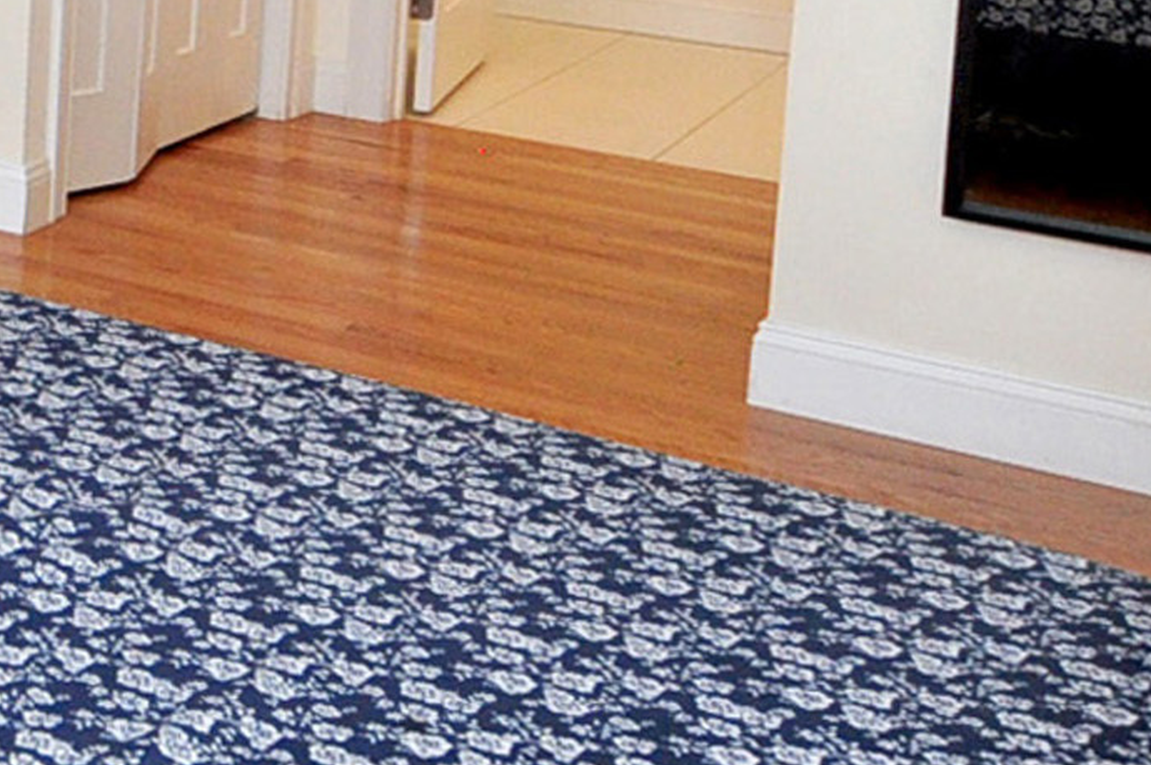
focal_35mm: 63
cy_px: -172
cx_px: -869
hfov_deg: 21.7
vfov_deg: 20.1
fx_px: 2013
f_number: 5
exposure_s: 1/125
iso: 640
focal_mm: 10
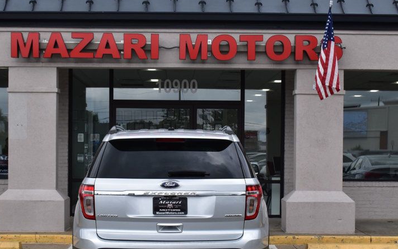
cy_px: 173
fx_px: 716
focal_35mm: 66
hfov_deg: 31.0
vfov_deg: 19.6
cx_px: 183
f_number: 11
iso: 400
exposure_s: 1/400
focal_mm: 30
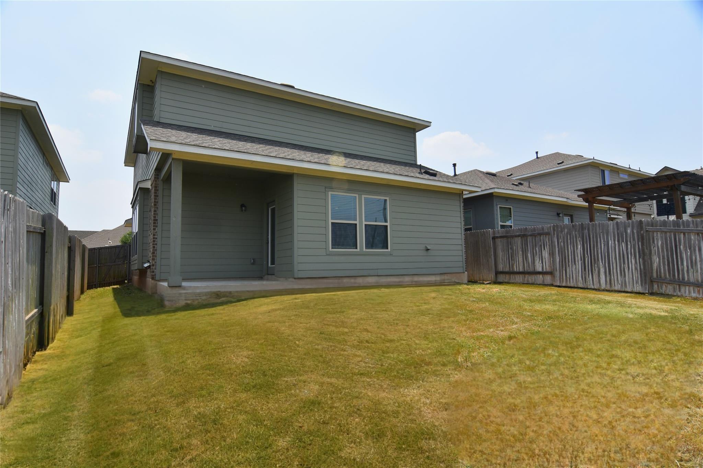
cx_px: 352
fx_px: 351
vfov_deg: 67.4
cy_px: 234
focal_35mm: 18
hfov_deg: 90.0
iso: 100
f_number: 9
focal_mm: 12
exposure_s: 1/323
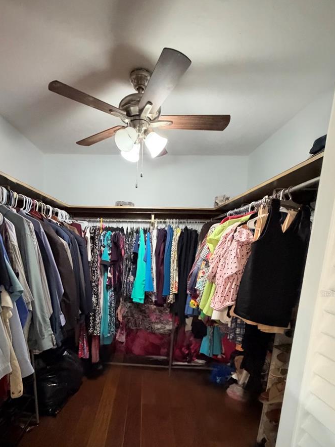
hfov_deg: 67.8
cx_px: 129
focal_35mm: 19
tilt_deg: -10.6
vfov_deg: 82.2
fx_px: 245
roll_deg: -1.7
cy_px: 293
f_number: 2.2
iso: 1250
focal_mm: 2.22
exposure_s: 1/60
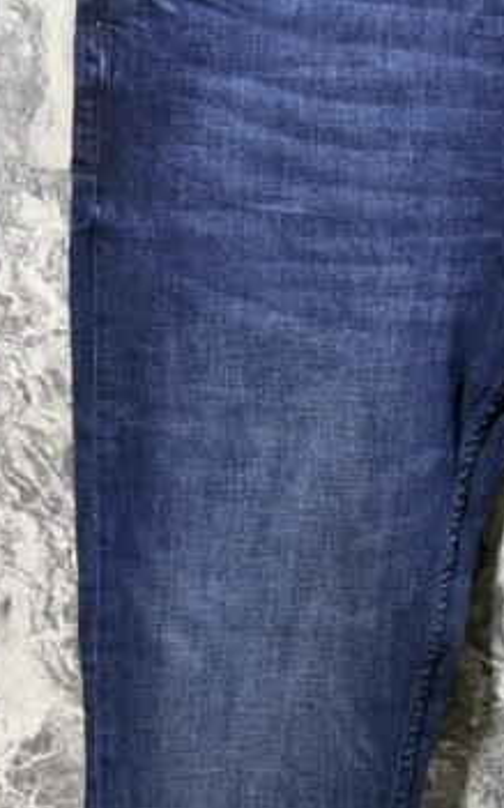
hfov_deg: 21.5
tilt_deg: -15.6
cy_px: 513
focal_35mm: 58
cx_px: 511
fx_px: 1276
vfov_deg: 34.9
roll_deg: +0.3
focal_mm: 6.76
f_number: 1.78
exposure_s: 1/40
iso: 800
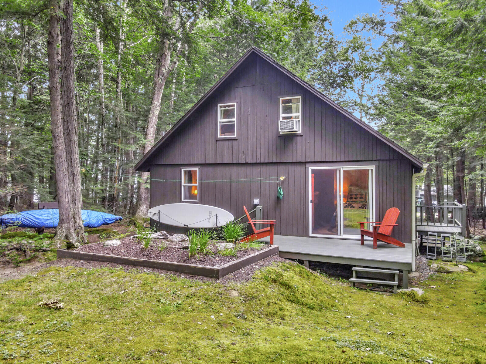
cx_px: 243
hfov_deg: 71.6
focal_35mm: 24
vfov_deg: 56.8
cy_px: 182
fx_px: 337
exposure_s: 1/25
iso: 200
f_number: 2.8
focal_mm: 4.5
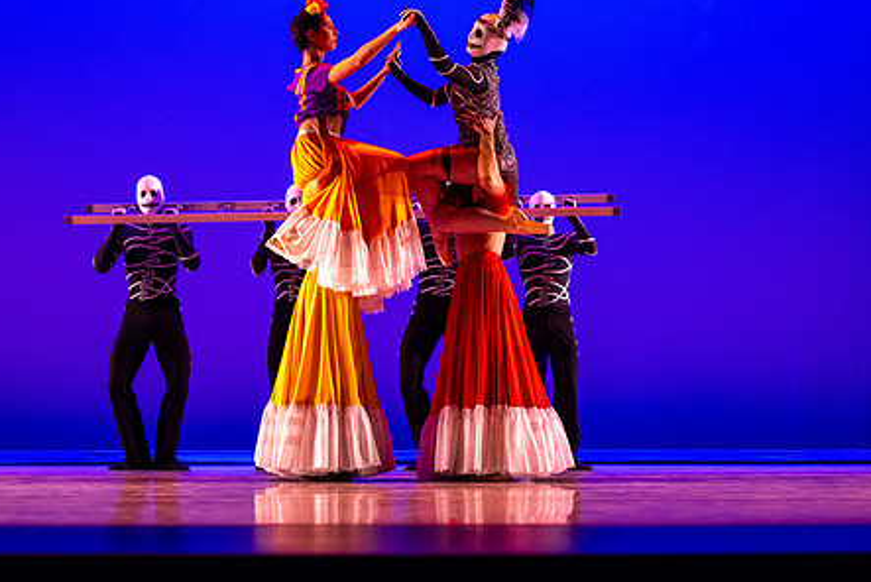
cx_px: 381
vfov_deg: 18.9
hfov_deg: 28.0
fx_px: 1743
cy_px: 207
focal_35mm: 72
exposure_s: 1/200
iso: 1250
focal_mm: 55
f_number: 1.8
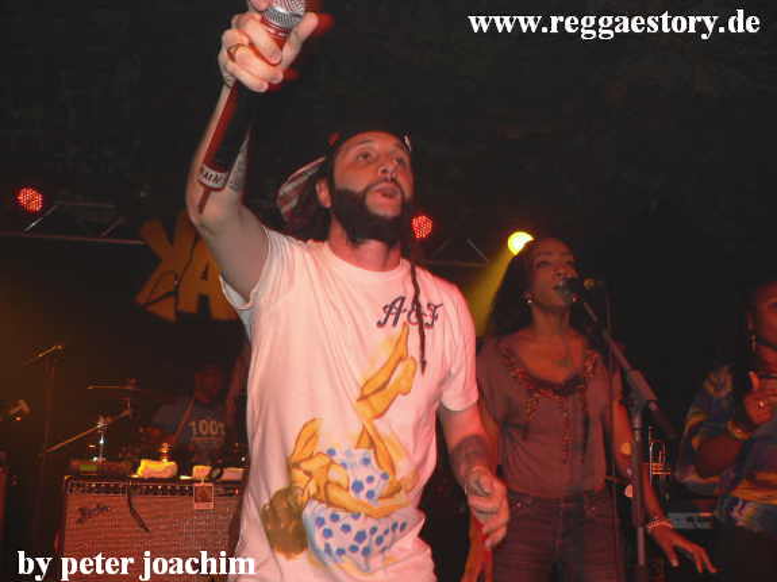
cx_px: 388
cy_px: 291
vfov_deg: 40.7
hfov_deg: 52.6
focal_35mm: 35
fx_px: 785
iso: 100
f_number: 2.8
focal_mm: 6
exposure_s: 1/60
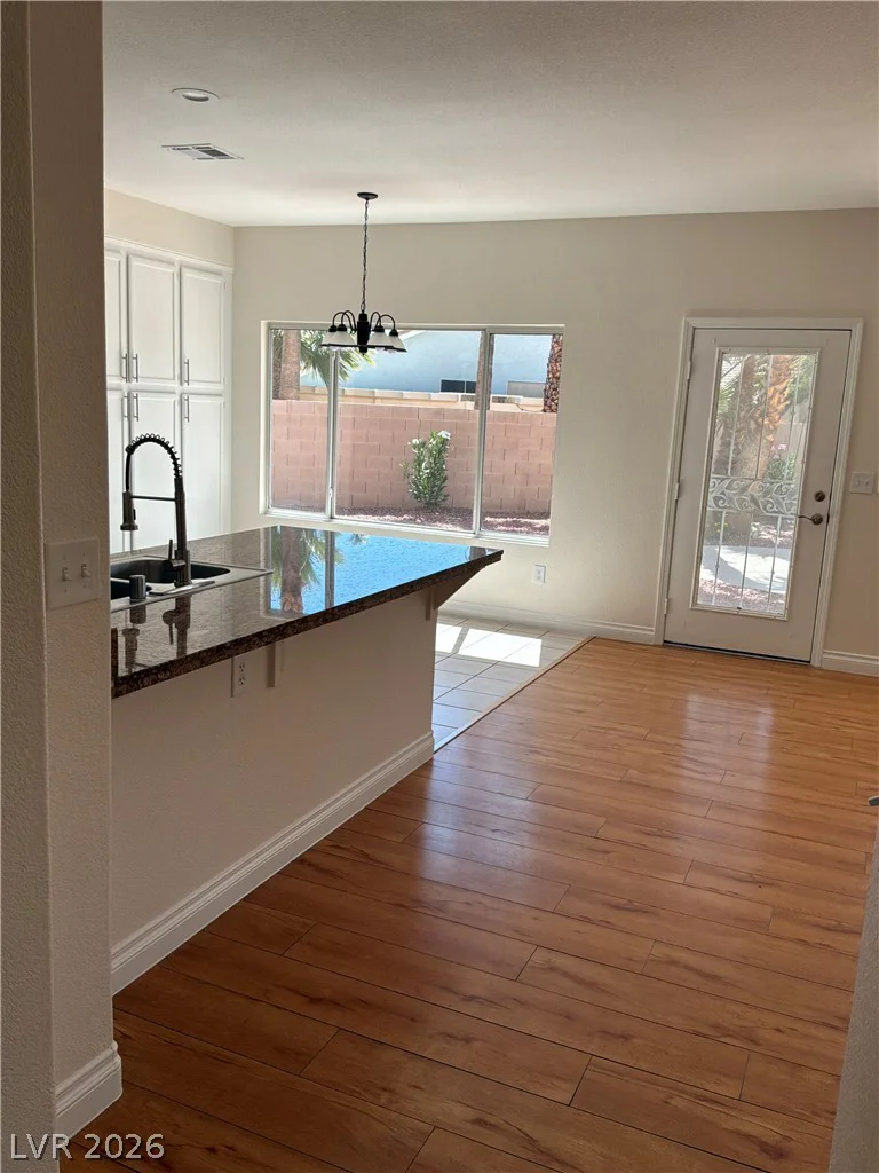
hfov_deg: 49.7
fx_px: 948
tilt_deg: -11.0
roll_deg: -2.8
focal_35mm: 28
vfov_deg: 63.4
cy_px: 586
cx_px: 440
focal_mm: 3
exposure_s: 1/397
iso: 25
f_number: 1.8
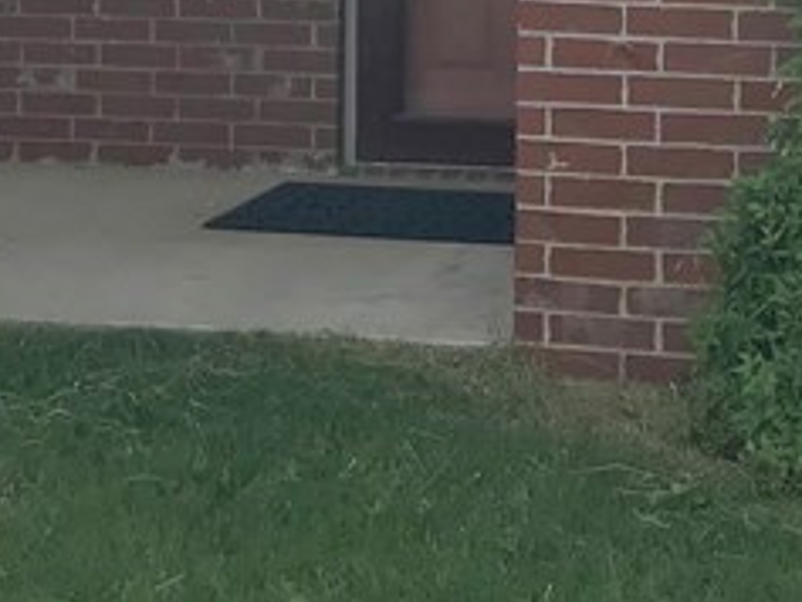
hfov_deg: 16.2
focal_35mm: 121
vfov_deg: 11.9
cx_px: 616
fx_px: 2805
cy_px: -200
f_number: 1.8
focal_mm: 3.99
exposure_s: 1/720
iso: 20
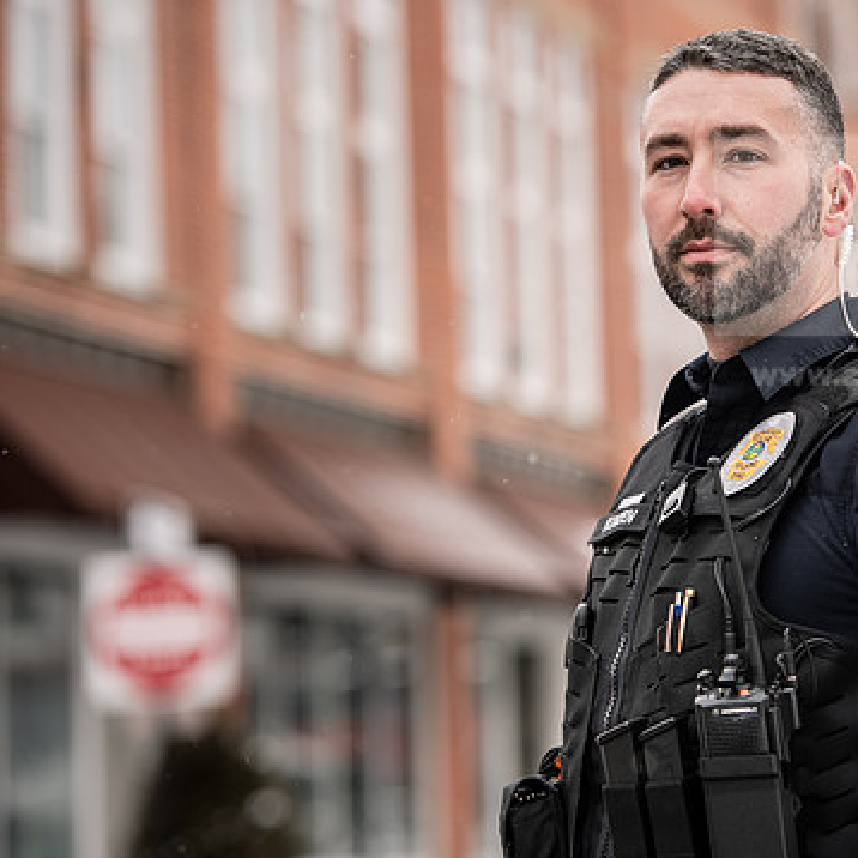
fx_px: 5020
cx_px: 642
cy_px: 425
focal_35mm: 179
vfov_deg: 9.8
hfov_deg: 9.8
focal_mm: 130
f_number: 3.5
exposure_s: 1/400
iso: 100
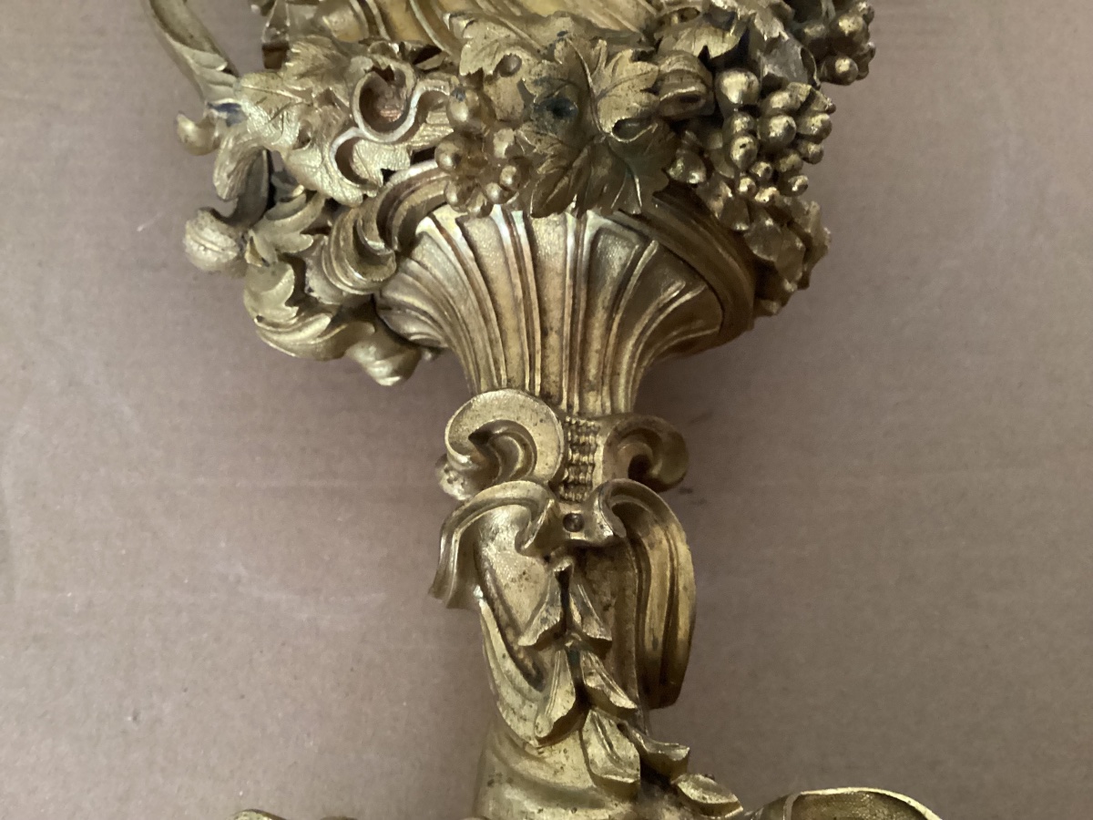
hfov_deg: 58.4
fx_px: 979
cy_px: 410
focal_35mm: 31
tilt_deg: -64.0
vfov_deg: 45.4
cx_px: 546
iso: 800
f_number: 2.4
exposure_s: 1/24
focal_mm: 3.3
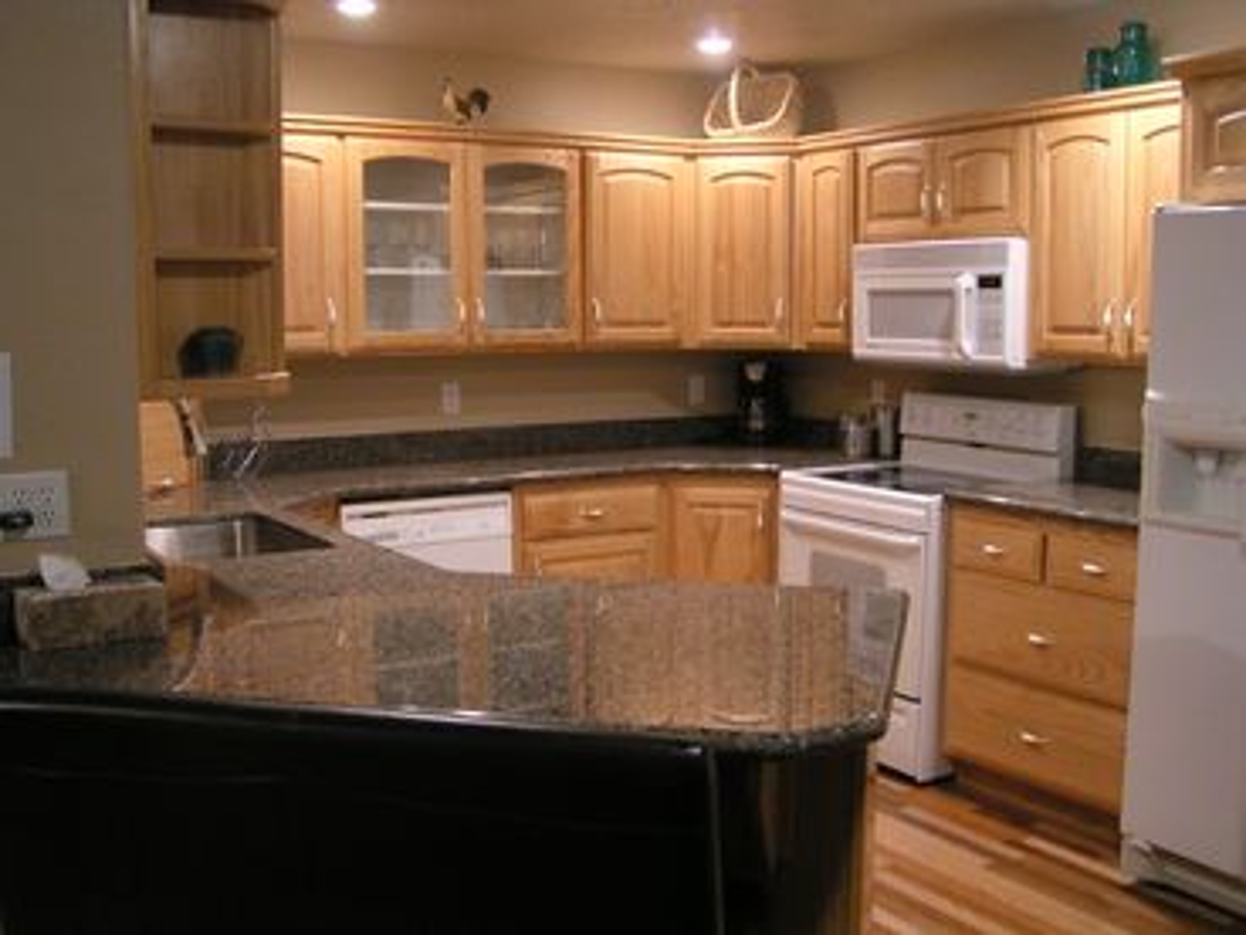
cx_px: 623
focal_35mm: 38
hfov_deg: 49.0
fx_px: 1368
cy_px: 468
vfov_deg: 37.7
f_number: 2.8
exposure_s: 1/10
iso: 200
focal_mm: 5.8
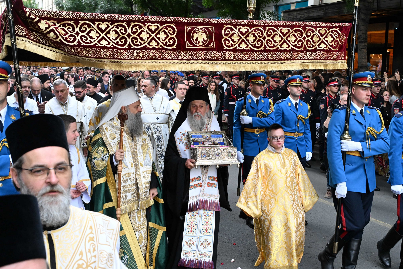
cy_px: 134
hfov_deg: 42.7
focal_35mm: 46
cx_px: 202
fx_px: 515
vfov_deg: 29.2
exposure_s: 1/200
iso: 6400
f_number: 9
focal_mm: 46
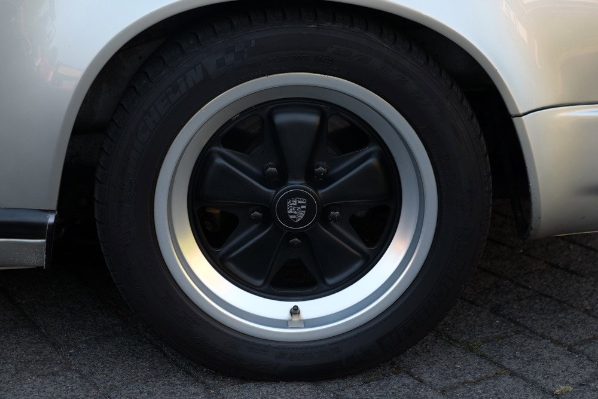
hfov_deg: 35.6
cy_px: 200
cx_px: 299
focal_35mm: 56
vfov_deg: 24.2
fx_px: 930
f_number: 3.6
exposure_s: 1/80
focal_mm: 37.4
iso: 200
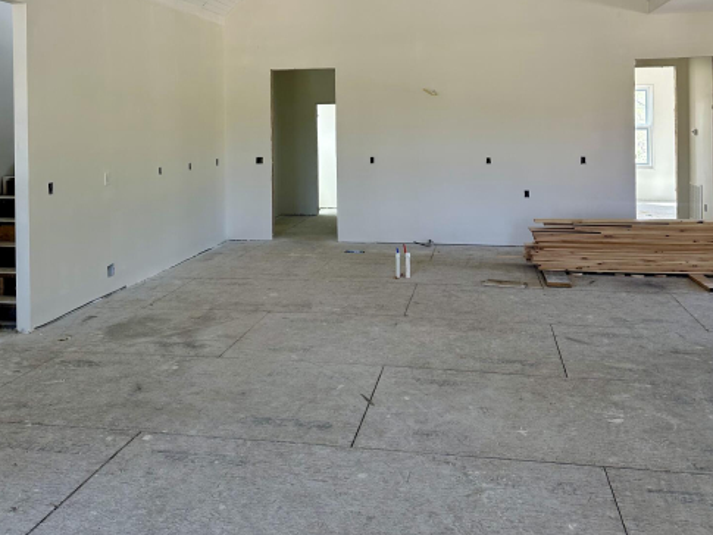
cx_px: 354
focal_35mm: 33
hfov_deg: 55.3
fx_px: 680
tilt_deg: +0.7
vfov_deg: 41.4
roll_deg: +0.8
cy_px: 118
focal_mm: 6.86
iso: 100
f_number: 1.78
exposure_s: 1/151
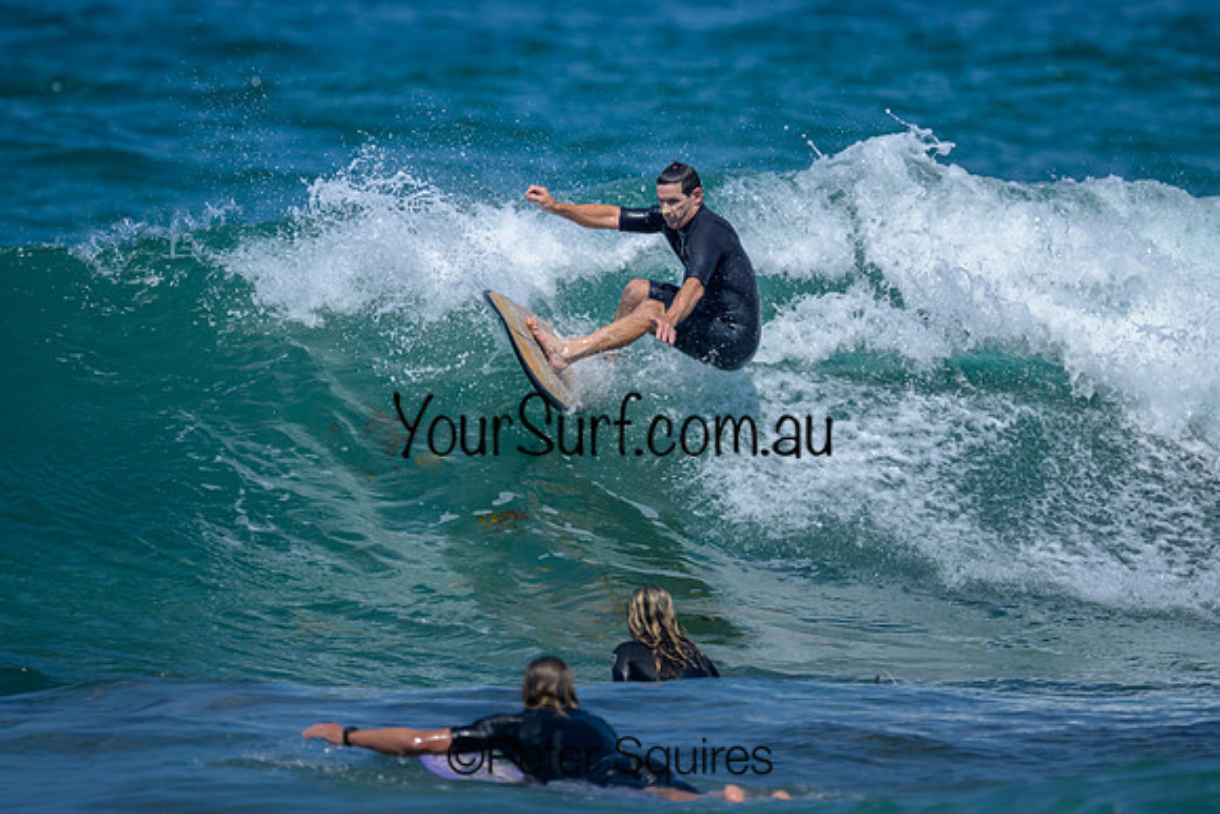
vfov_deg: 1.3
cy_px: 259
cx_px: 655
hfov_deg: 1.9
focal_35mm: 1092
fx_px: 37002
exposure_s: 1/2500
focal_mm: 800
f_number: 6.3
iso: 250
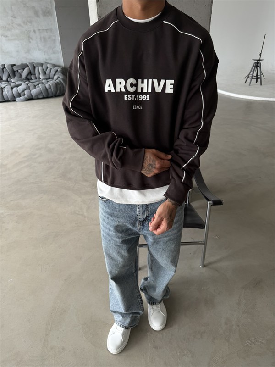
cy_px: 184
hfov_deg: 56.8
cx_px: 138
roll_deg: +1.2
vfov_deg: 71.6
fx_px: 254
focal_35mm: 24
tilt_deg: -30.4
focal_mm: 6.76
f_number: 1.78
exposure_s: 1/169
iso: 64
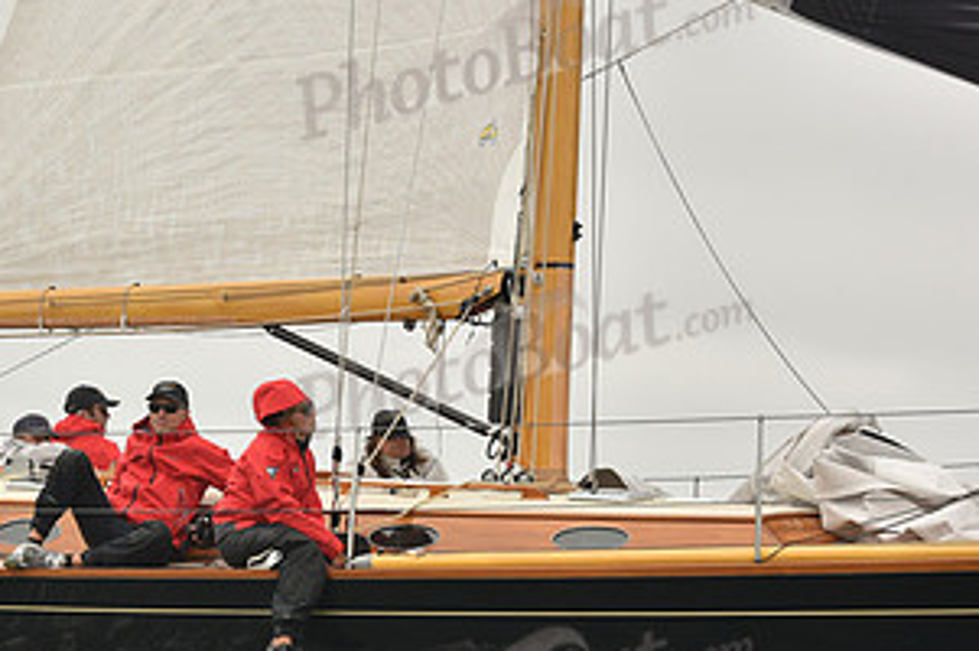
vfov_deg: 8.3
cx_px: 130
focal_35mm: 164
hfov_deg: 12.5
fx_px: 4455
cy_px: 571
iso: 320
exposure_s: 1/800
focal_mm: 85
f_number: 8
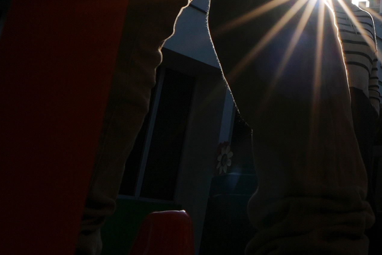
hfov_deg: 27.4
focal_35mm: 66
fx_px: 700
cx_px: 440
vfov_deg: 15.8
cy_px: -267
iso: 125
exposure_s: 1/320
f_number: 16
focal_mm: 14
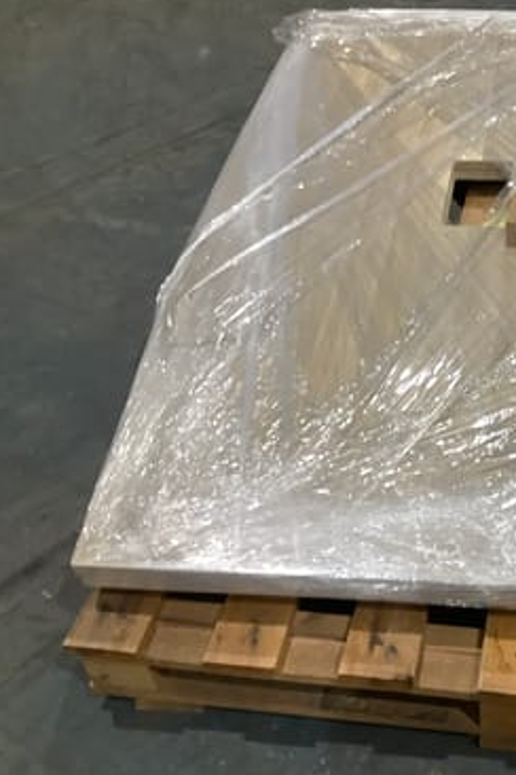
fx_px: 946
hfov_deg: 29.0
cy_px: 382
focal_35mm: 44
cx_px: 486
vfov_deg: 44.5
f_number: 2.4
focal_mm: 3.3
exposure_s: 1/50
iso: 160
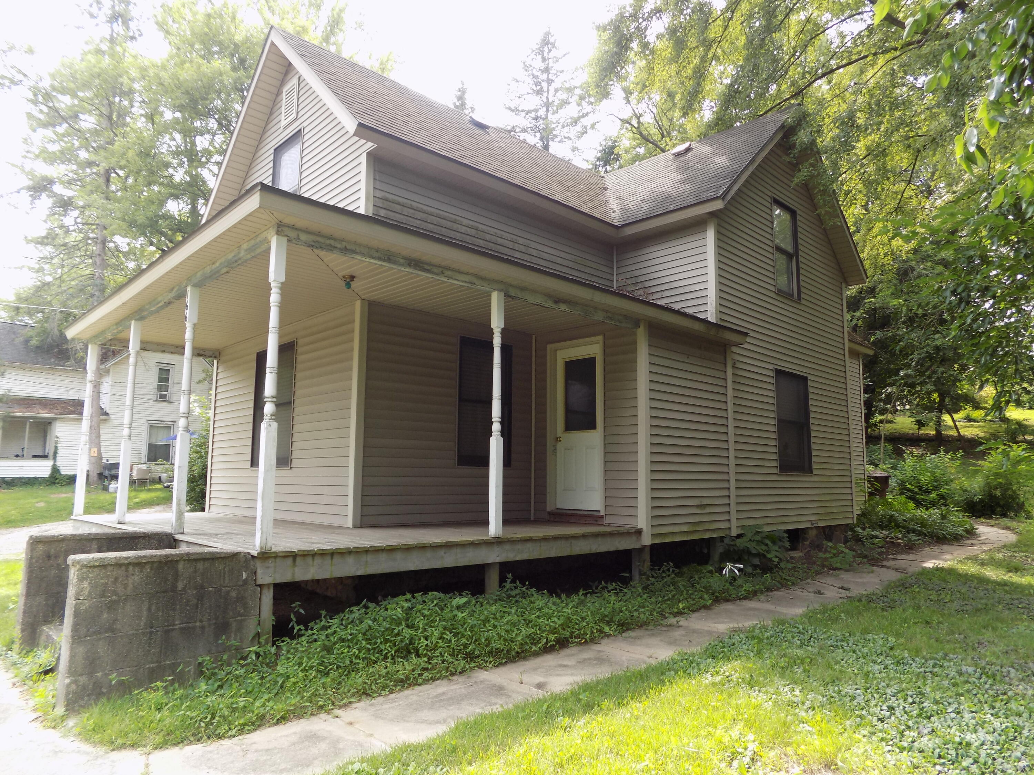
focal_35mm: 23
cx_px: 517
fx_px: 687
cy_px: 388
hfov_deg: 73.9
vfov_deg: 58.9
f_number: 3.1
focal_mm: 4
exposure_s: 1/160
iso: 80
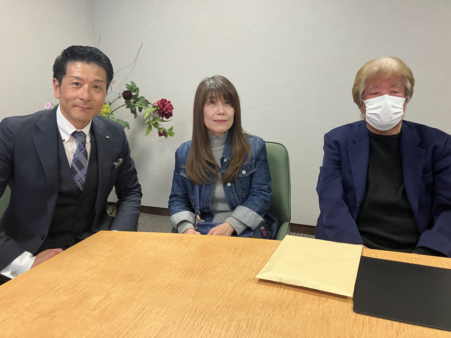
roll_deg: -0.1
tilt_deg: -12.3
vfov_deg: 49.7
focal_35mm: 28
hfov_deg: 63.4
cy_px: 169
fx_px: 365
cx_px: 226
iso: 125
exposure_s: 1/60
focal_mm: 3.99
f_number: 1.8
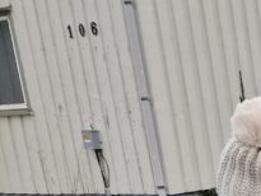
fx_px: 868
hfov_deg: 13.9
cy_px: 335
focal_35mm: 115
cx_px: 550
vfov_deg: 12.0
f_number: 1.8
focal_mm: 6.4
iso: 100
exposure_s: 1/180
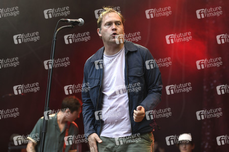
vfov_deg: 14.8
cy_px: 76
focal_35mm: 92
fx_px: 585
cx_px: 114
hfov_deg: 22.2
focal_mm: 92
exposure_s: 1/500
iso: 800
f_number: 3.5
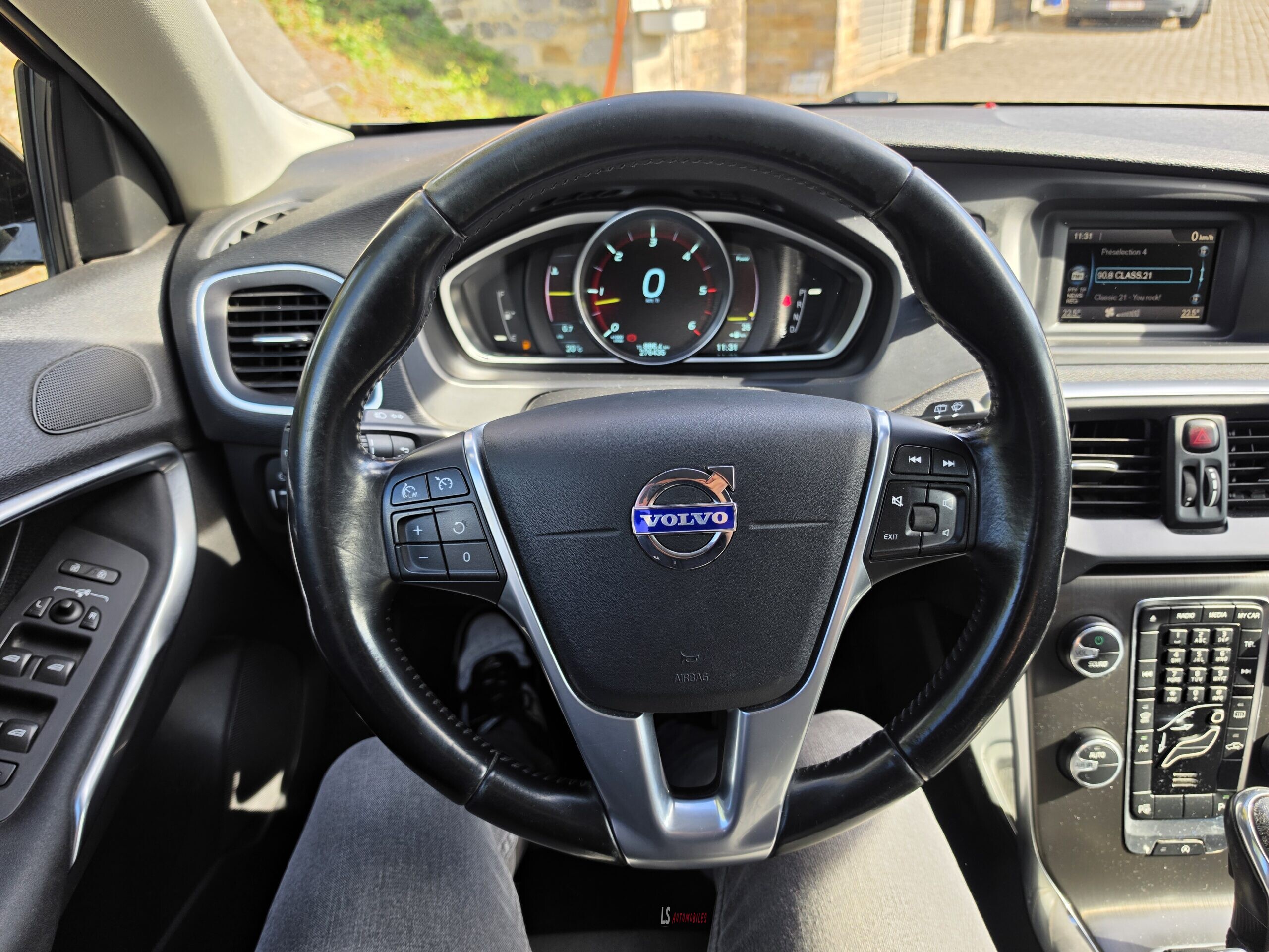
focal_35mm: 23
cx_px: 634
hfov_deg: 73.9
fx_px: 843
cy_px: 476
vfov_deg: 58.9
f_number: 1.4
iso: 25
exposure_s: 1/359
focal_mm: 6.5
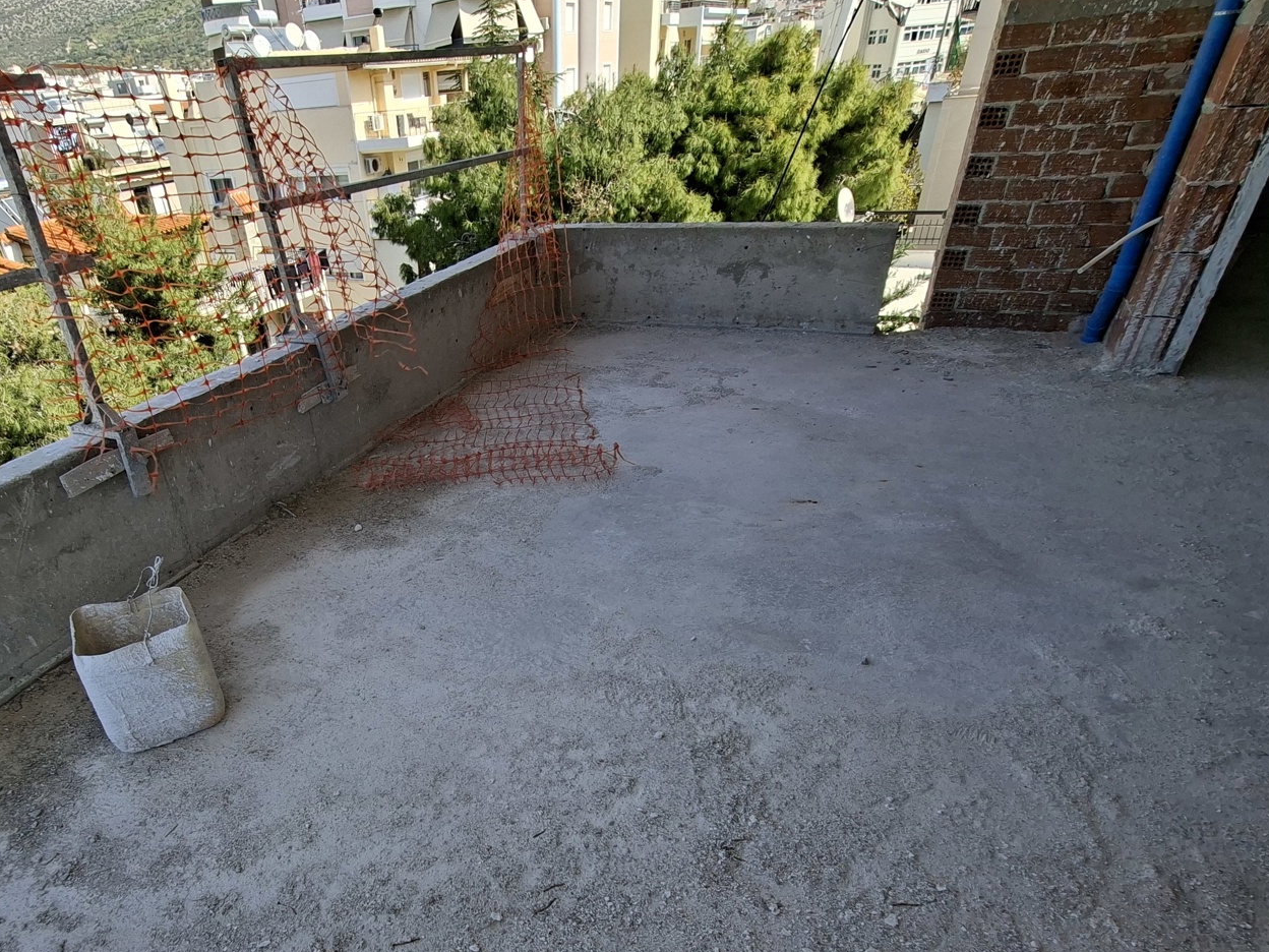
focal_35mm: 20
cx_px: 470
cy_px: 664
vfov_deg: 63.6
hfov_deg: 80.1
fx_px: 733
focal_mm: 1.74
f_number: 2.2
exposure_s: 1/879
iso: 40
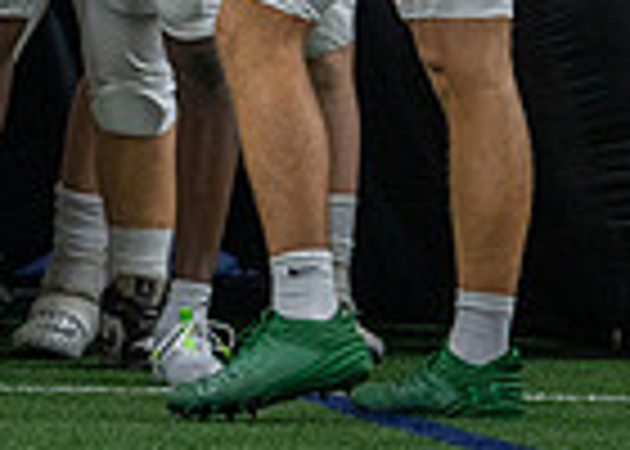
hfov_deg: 3.3
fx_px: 10861
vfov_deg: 2.4
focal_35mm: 607
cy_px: -328
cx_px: -682
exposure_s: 1/1000
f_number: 2.8
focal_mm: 133
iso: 2000
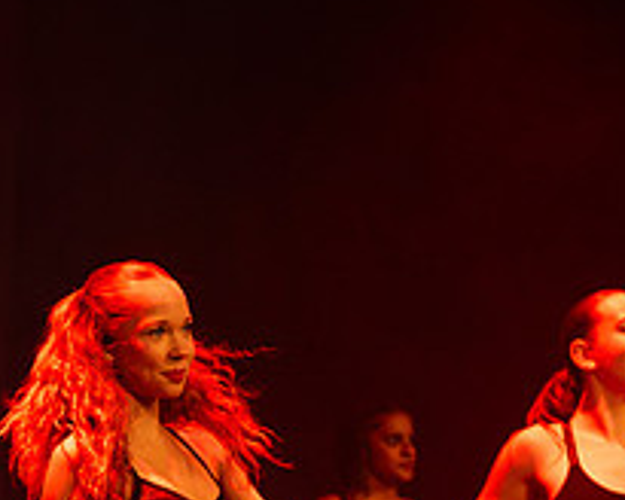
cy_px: 598
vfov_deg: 6.3
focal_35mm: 244
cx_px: 141
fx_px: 4513
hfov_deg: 7.9
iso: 5000
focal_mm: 79
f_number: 3.5
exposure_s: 1/250
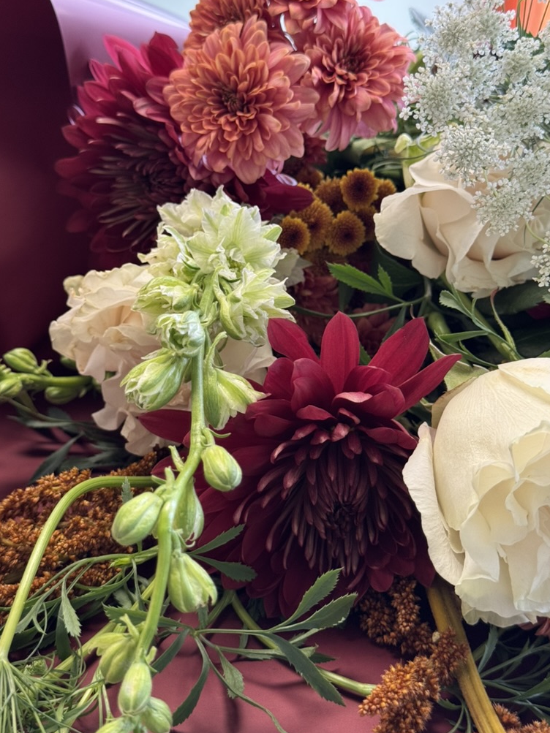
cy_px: 366
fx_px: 1038
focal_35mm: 49
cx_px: 274
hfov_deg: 29.7
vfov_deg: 38.9
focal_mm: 6.76
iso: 100
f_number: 1.78
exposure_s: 1/62
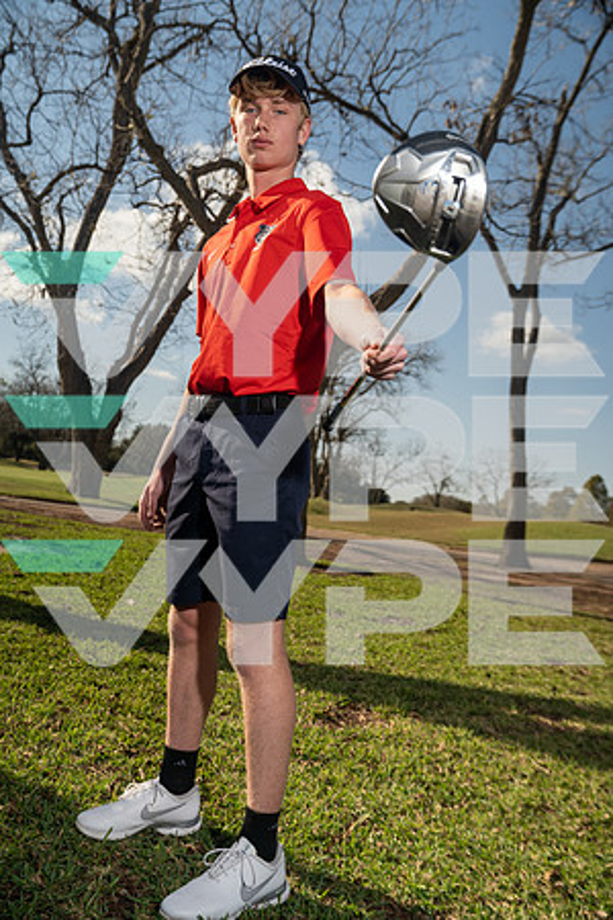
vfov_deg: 57.2
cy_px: 460
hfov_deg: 40.0
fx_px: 843
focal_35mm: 33
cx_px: 306
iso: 500
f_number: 4.5
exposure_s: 1/200
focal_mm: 33
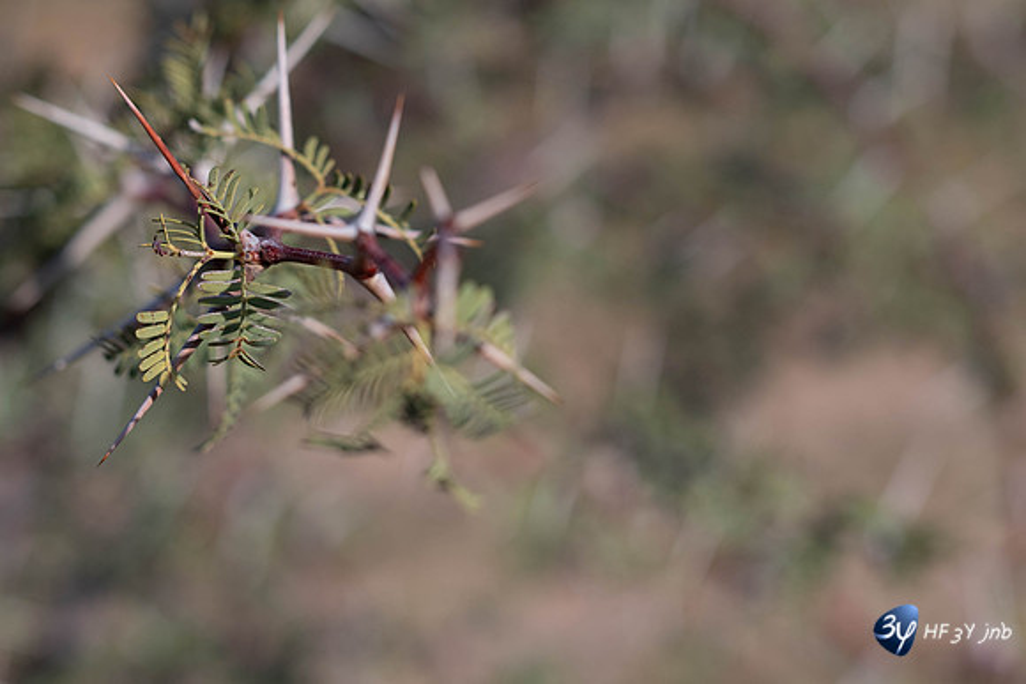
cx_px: 407
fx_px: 2767
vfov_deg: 14.1
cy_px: 210
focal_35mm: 97
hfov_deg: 21.0
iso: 100
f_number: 2.8
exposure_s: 1/2500
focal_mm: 50
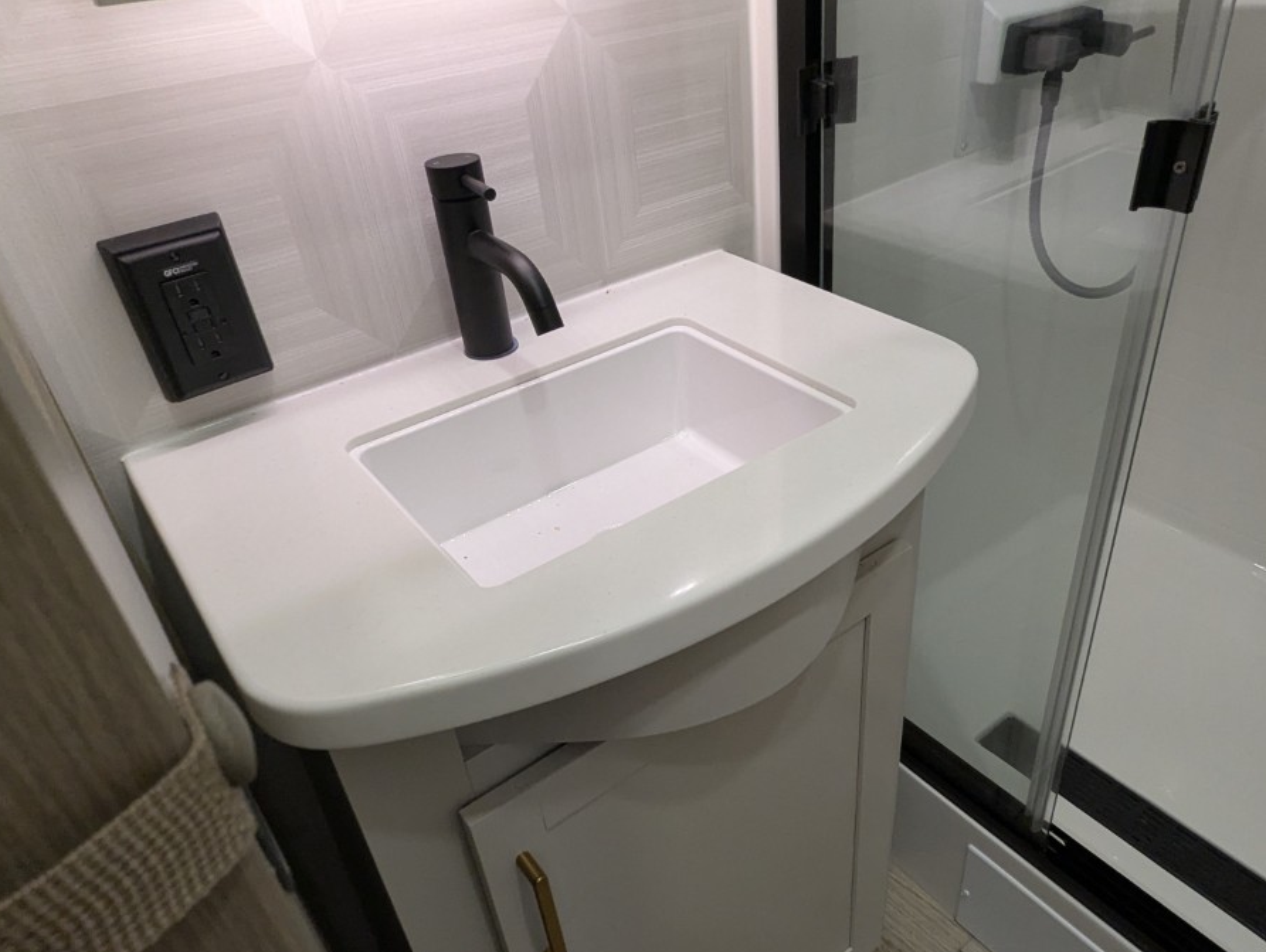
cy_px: 470
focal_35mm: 25
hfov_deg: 69.1
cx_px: 701
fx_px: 915
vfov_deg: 55.0
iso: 318
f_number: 2.2
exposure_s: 1/124
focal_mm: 2.35
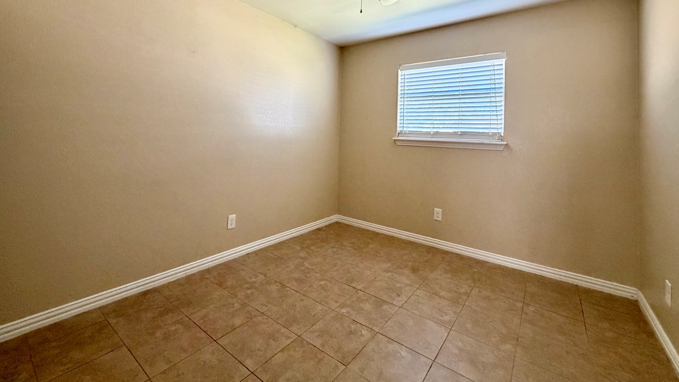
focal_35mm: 16
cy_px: 126
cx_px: 328
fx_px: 288
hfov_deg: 99.3
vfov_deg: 65.2
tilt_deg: +2.1
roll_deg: -1.0
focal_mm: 2.22
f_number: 2.2
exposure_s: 1/60
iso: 500
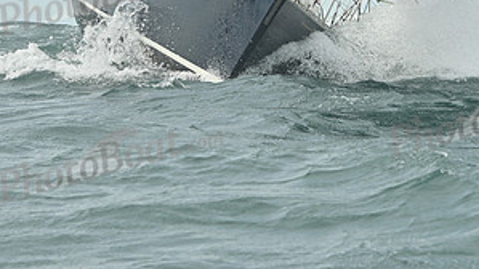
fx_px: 3479
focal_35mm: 274
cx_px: 308
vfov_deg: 4.4
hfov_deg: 7.9
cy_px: 55
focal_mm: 135
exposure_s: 1/1250
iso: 320
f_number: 10
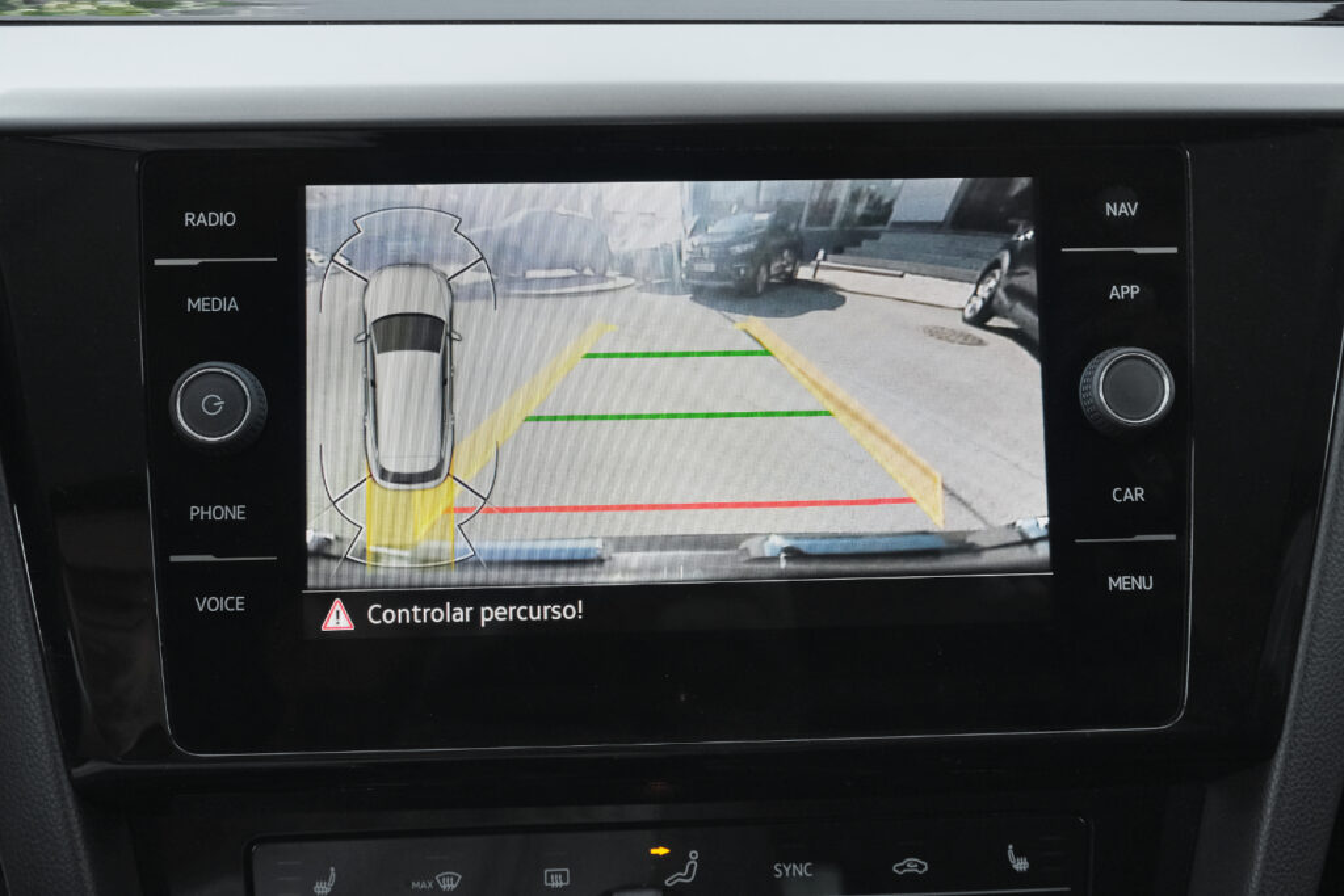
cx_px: 672
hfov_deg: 39.6
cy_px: 448
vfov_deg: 27.0
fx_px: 1867
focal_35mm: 50
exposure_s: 1/180
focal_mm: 33.3
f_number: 8
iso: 2000
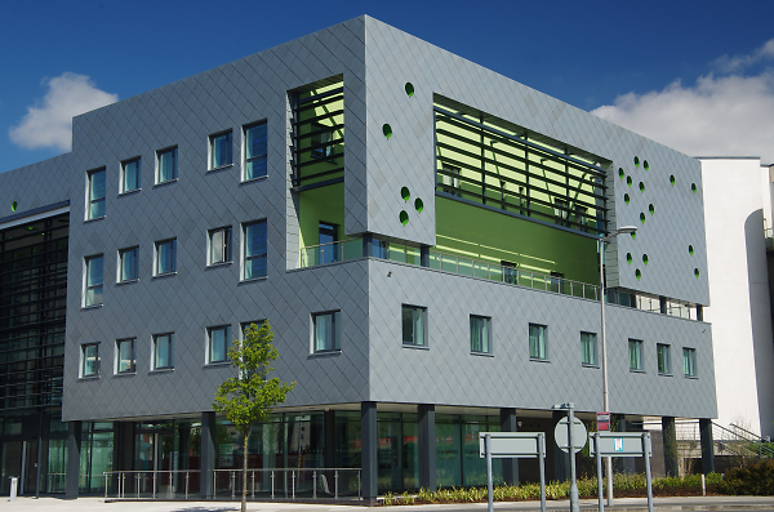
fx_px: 1158
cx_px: 387
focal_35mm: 54
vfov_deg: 24.9
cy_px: 256
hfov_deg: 37.0
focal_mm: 36
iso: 100
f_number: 7.1
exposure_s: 1/160
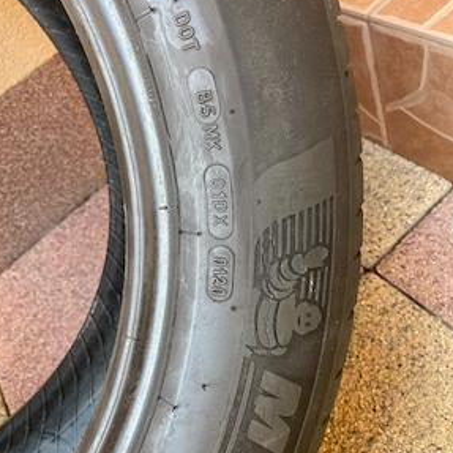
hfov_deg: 51.1
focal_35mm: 32
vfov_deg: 51.1
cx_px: 226
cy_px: 241
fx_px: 474
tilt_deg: -49.1
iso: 125
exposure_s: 1/121
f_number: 1.8
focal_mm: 4.25
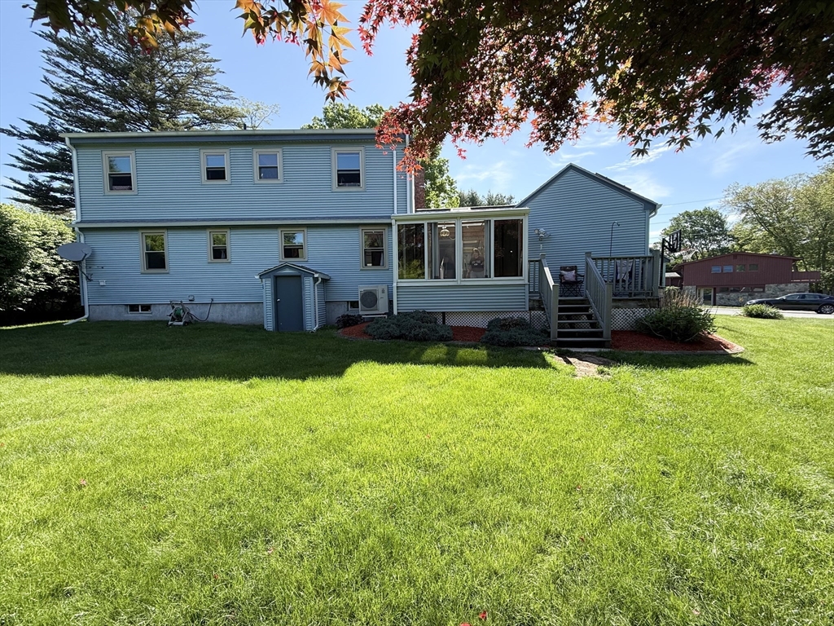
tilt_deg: -1.9
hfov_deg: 102.1
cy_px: 313
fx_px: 337
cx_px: 417
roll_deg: +0.5
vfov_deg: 85.7
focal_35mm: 14
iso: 50
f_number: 2.2
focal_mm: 2.22
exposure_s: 1/376
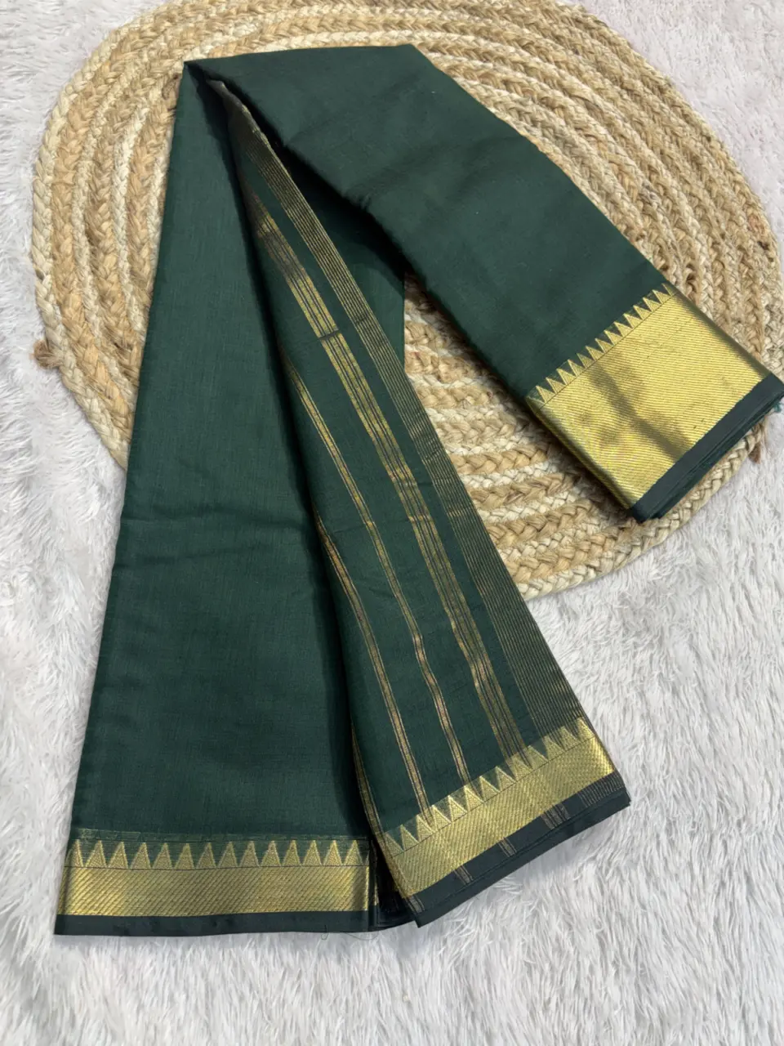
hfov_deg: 53.1
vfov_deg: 67.3
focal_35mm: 26
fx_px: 785
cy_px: 523
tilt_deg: -67.4
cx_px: 392
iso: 64
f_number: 1.6
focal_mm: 5.96
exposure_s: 1/100
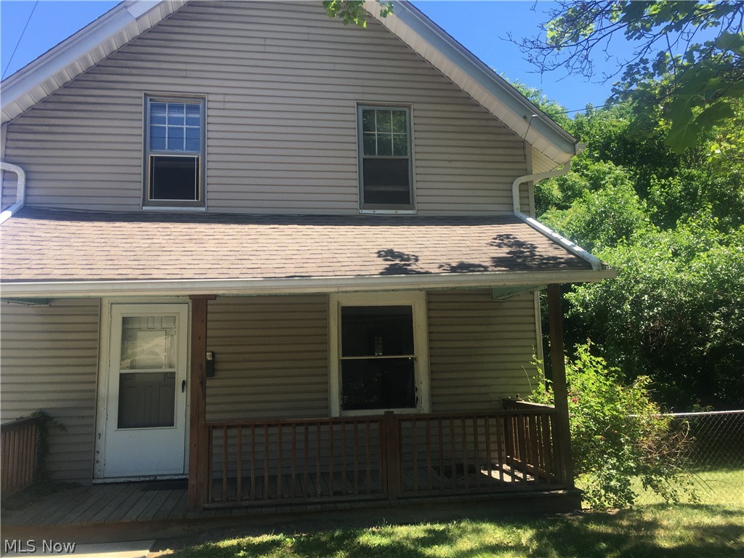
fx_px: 623
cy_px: 279
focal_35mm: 29
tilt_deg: +10.3
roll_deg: +0.8
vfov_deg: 48.2
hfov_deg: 61.7
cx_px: 372
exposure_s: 1/444
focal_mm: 4.15
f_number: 2.2
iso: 25
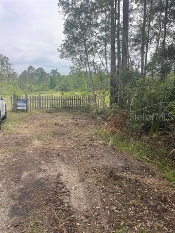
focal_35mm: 26
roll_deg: +0.4
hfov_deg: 53.1
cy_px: 116
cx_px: 88
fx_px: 175
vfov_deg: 67.3
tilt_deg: -7.0
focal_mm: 4.2
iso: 32
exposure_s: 1/1401
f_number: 1.6
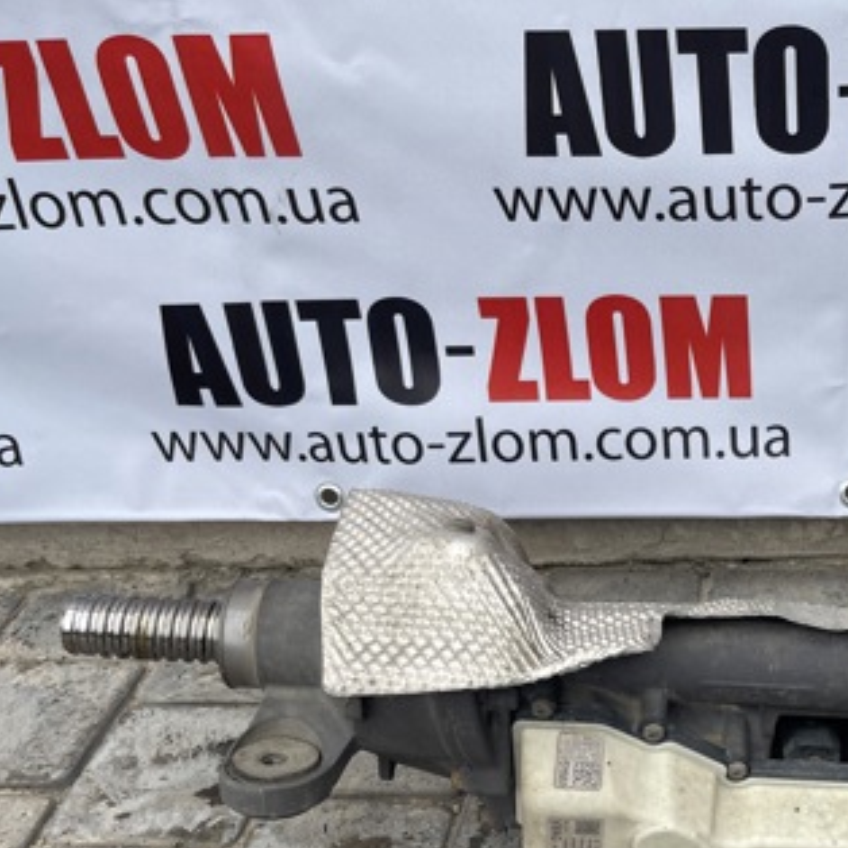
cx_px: 797
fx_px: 1247
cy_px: 622
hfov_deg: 34.9
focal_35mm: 45
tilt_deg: -37.8
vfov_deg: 36.8
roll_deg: +2.5
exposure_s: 1/881
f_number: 1.6
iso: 32
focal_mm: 5.1
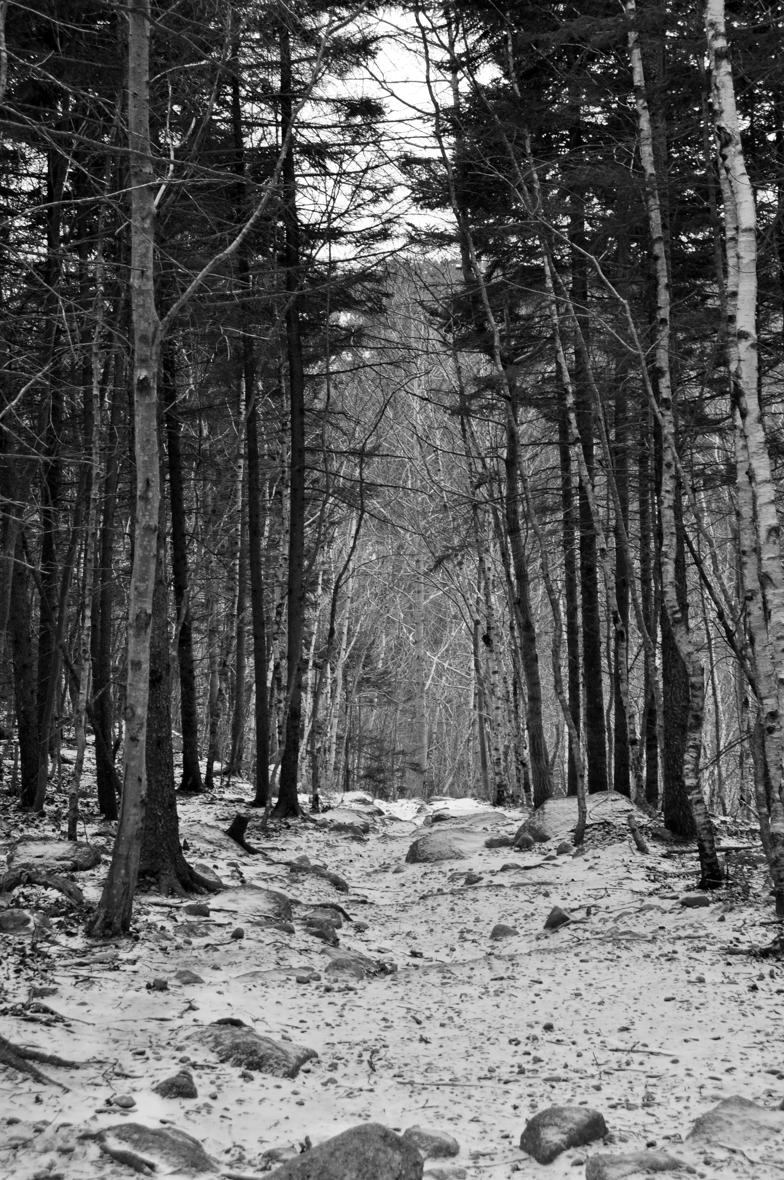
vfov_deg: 38.9
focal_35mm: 51
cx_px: 392
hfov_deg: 26.4
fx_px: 1670
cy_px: 590
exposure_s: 1/80
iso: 400
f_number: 8
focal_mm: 34
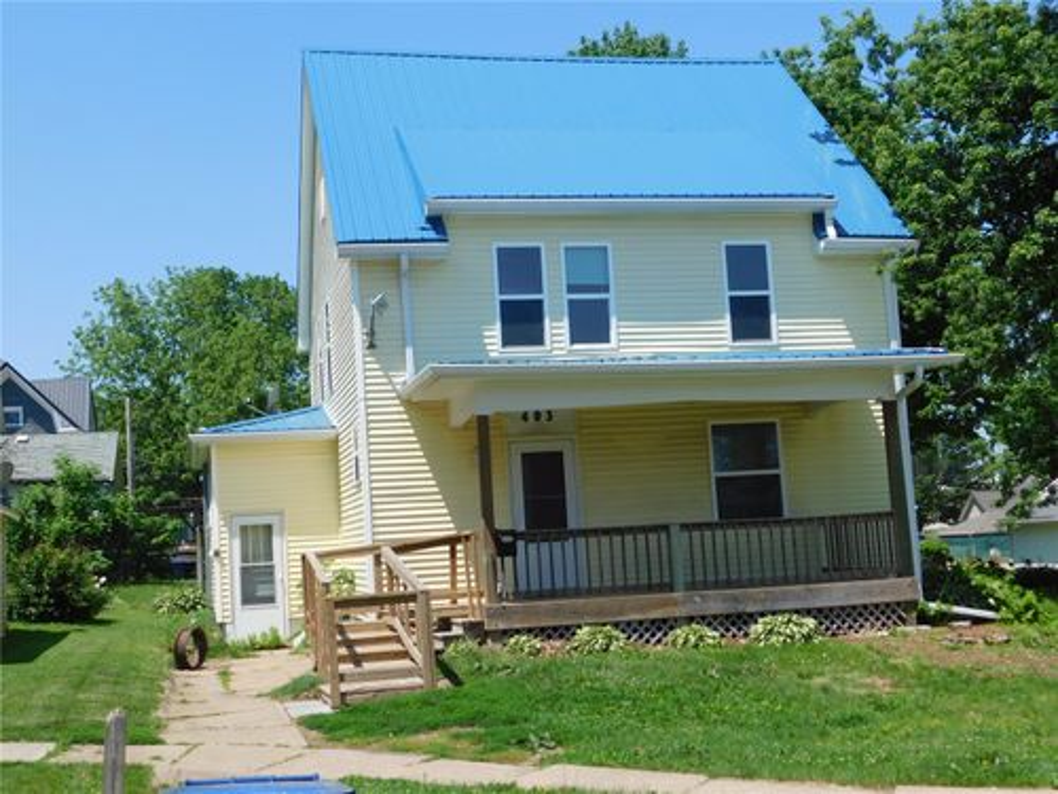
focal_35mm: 45
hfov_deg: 42.1
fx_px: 1375
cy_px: 397
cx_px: 529
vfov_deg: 32.2
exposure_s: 1/1000
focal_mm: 8
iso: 125
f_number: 3.7
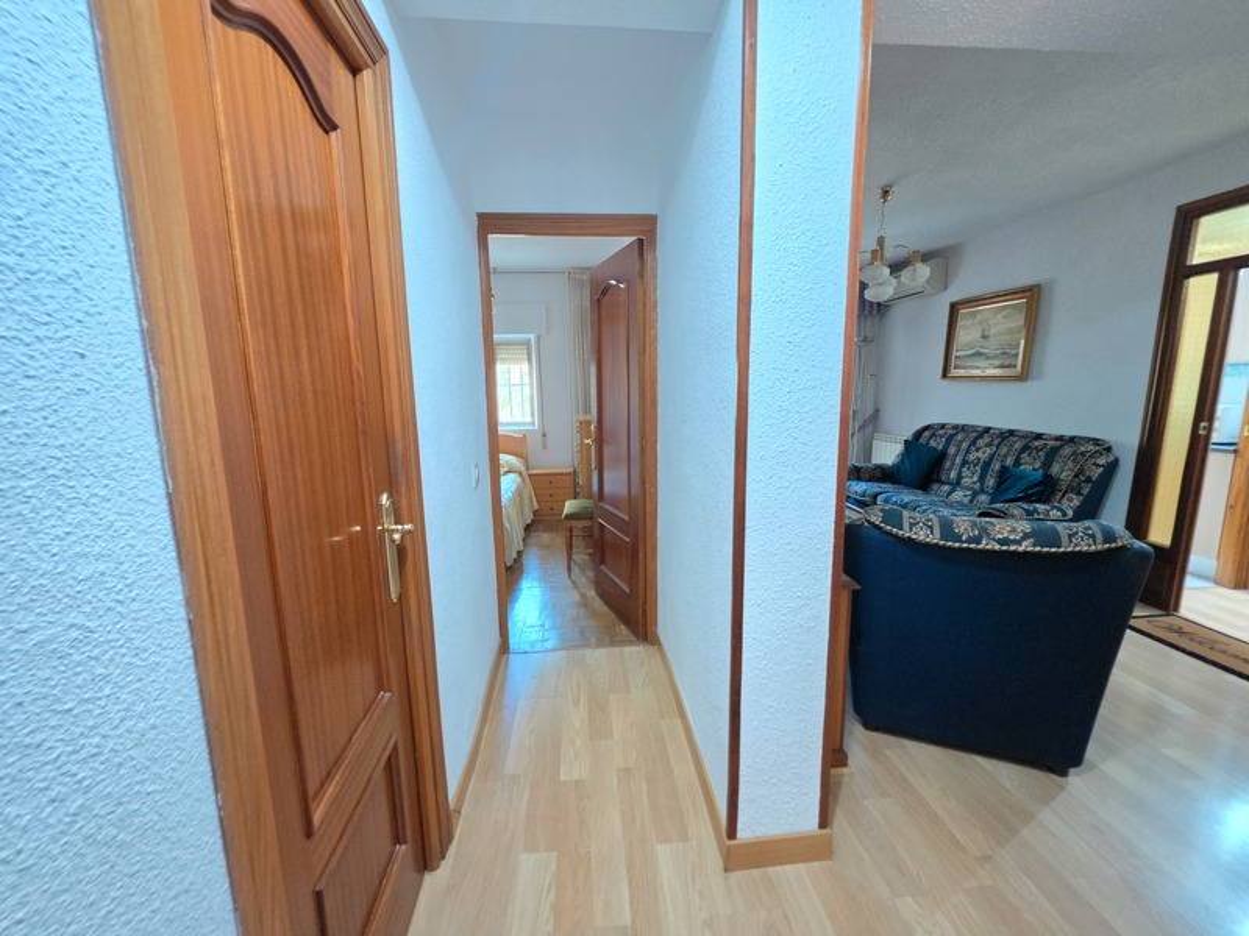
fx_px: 469
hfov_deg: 106.2
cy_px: 468
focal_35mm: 13
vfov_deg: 89.9
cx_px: 624
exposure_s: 1/50
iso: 1000
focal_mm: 2.2
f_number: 1.9
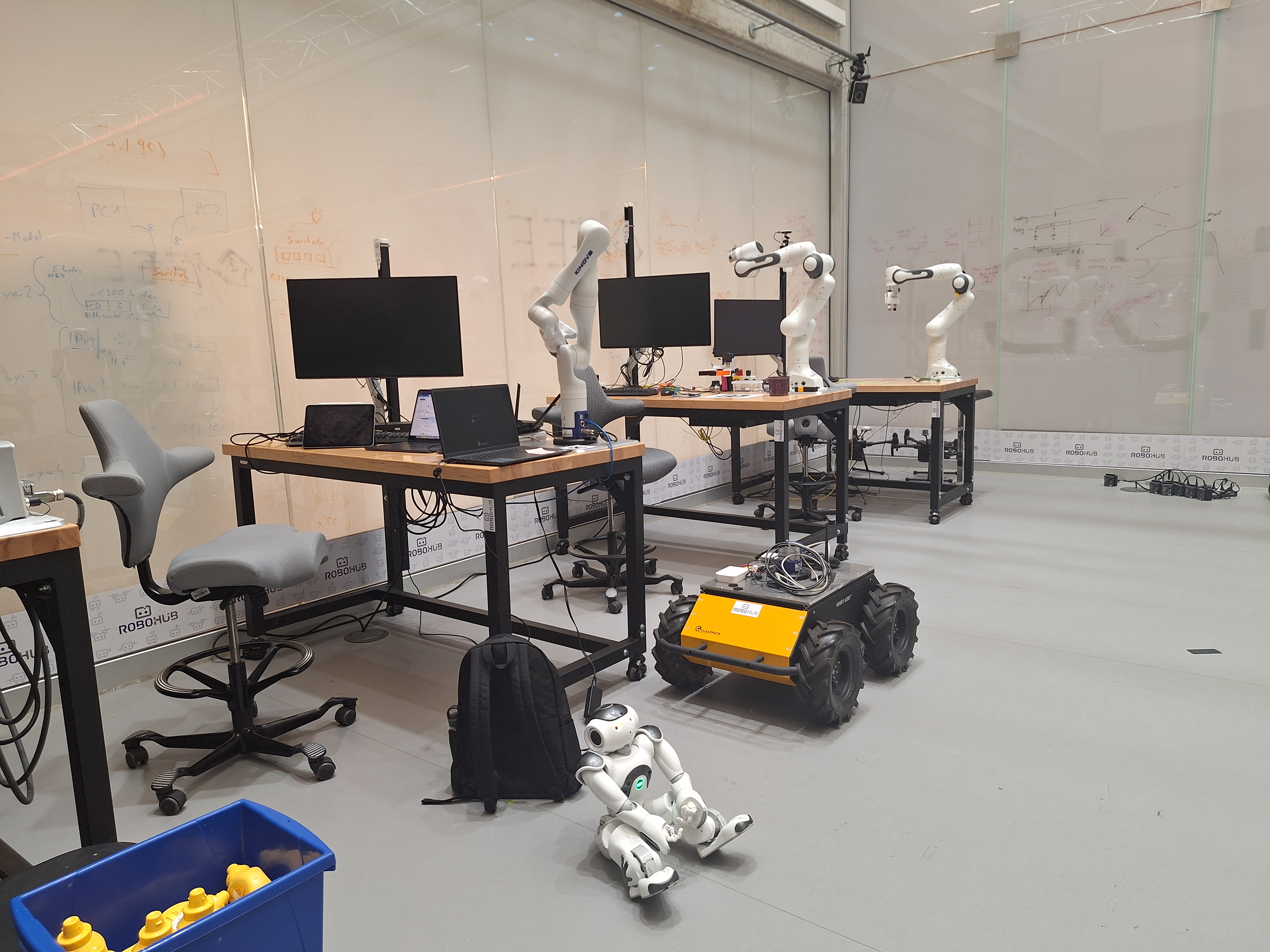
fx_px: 844
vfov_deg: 58.9
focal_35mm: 23
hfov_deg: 73.9
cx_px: 635
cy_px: 476
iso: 100
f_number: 1.8
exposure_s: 1/40
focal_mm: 5.54
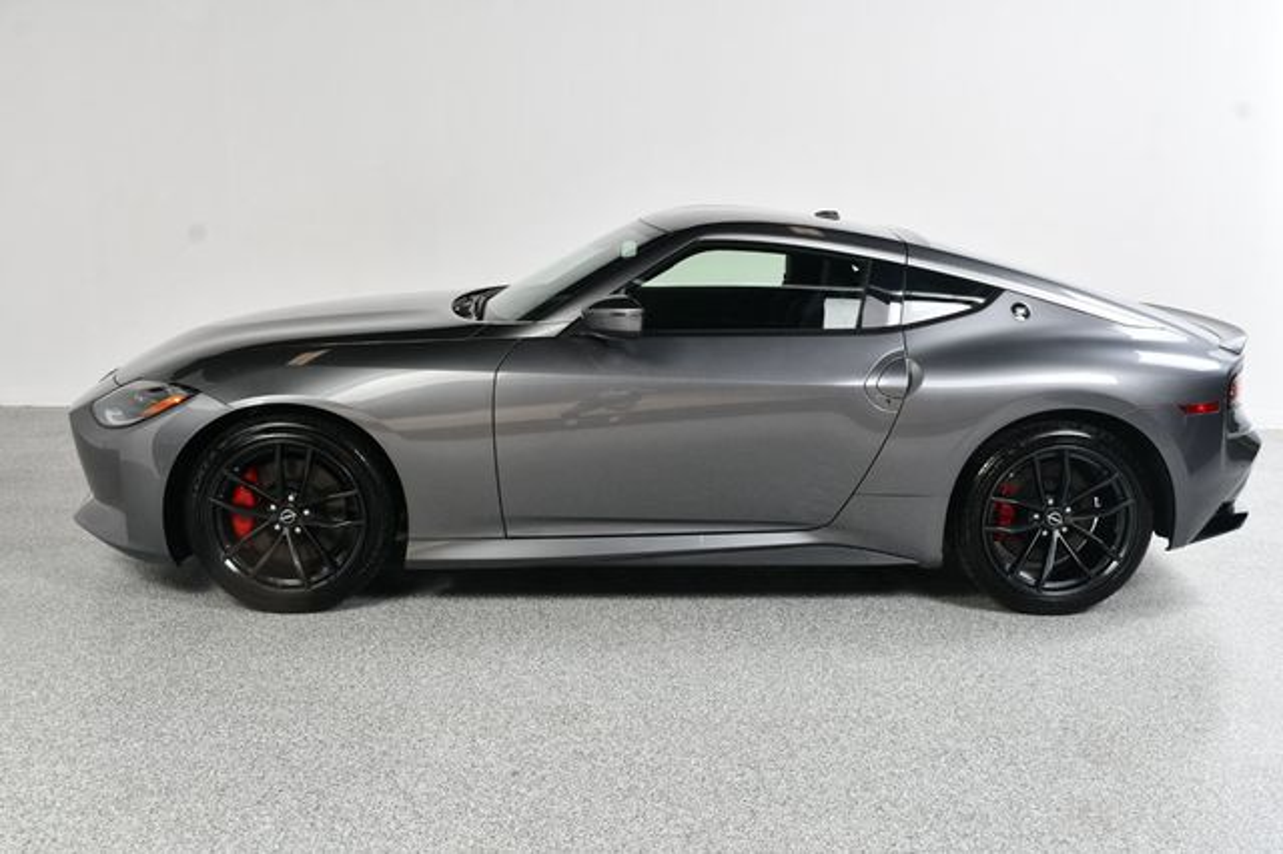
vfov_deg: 36.8
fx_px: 1282
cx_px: 642
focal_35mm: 36
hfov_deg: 53.2
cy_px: 427
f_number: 9
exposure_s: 1/160
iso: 100
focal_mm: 24
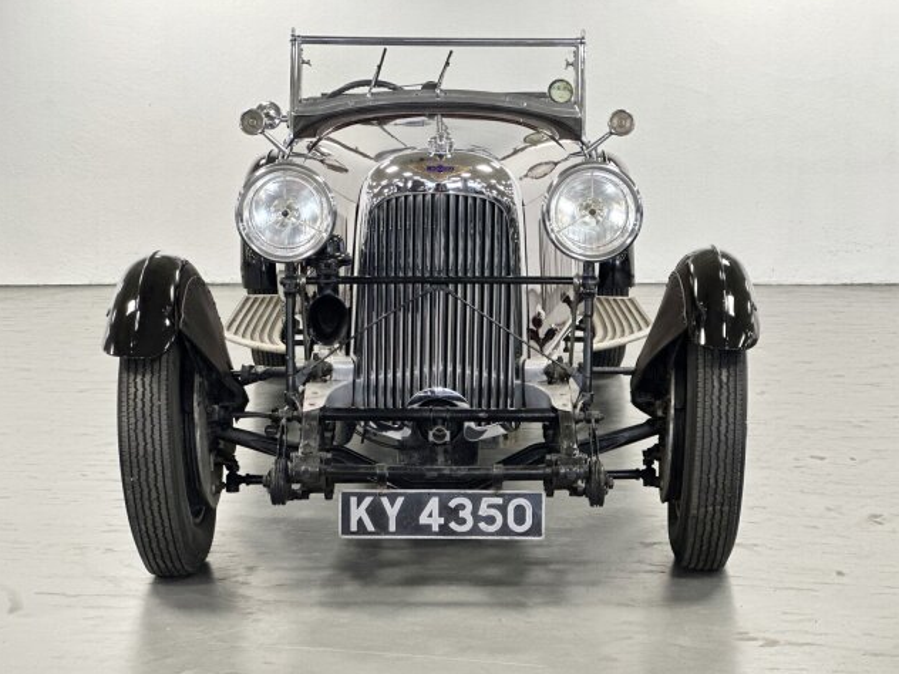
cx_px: 447
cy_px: 334
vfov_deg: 18.9
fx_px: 2026
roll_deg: +0.7
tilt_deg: -8.4
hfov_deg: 25.0
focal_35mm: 78
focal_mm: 9
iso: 250
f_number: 2.8
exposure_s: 1/40
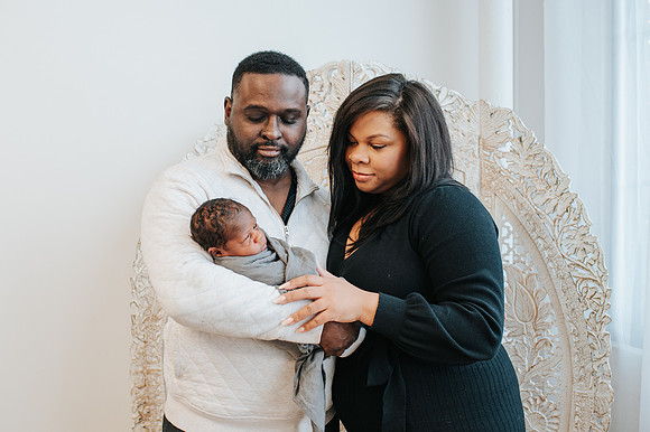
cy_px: 224
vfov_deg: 33.6
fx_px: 716
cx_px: 284
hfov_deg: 48.7
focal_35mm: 40
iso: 800
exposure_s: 1/250
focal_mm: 35
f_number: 3.2
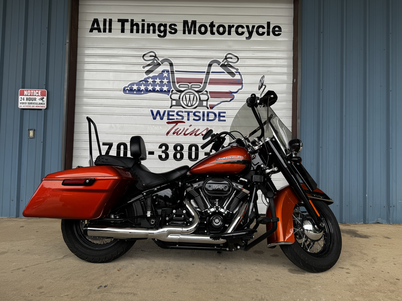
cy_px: 150
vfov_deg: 56.8
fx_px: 279
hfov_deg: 71.6
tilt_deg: +1.6
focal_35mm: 24
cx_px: 201
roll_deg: -0.9
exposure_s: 1/598
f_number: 1.78
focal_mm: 6.76
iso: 80
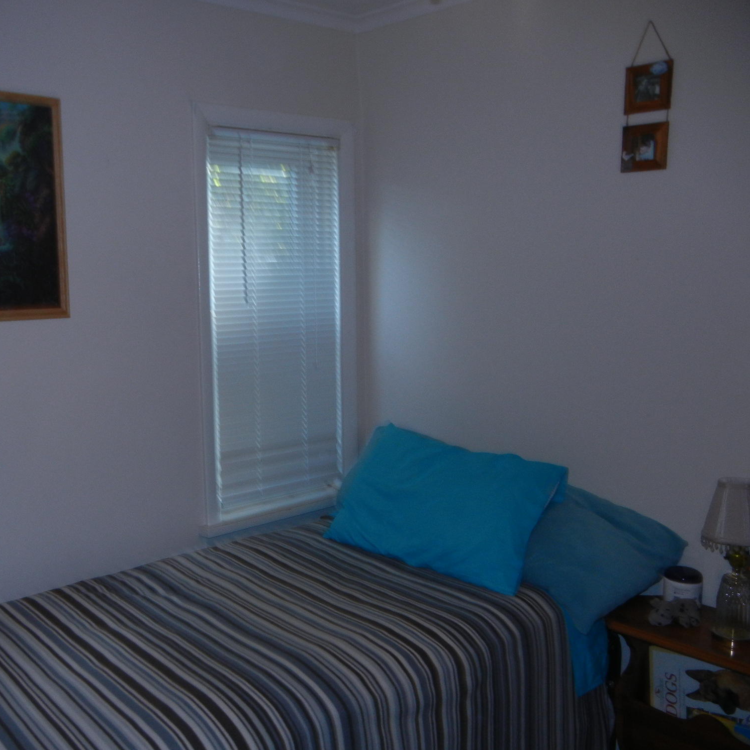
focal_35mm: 36
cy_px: 370
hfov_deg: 45.3
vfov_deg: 46.0
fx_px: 882
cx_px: 249
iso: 200
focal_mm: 5.4
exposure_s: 1/30
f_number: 3.5
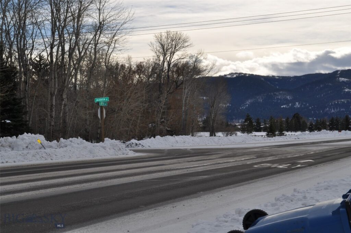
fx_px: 803
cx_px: 176
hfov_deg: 24.6
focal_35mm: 82
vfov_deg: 16.5
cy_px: 116
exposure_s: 1/200
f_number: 20
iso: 200
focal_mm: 55
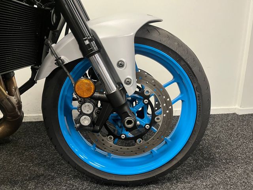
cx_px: 126
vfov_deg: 53.1
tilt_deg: -16.7
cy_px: 95
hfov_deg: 67.3
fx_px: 190
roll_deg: +2.2
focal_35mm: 26
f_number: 1.6
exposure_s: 1/50
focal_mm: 5.1
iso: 250
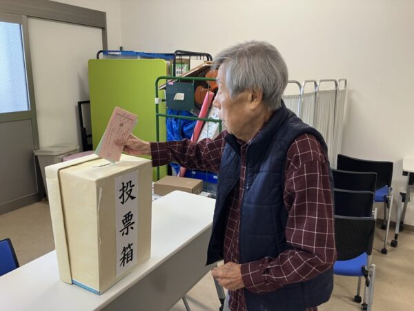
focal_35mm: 28
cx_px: 207
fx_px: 335
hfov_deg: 63.4
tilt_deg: -14.4
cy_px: 156
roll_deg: +0.3
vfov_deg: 49.7
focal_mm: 3.99
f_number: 1.8
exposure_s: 1/60
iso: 100
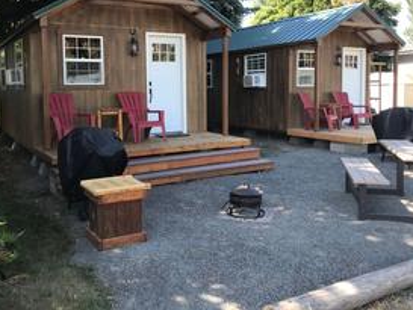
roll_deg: +0.8
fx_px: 418
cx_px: 175
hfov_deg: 52.4
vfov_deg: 40.5
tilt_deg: -2.9
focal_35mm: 35
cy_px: 118
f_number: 1.8
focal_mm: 3.99
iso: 20
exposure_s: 1/291
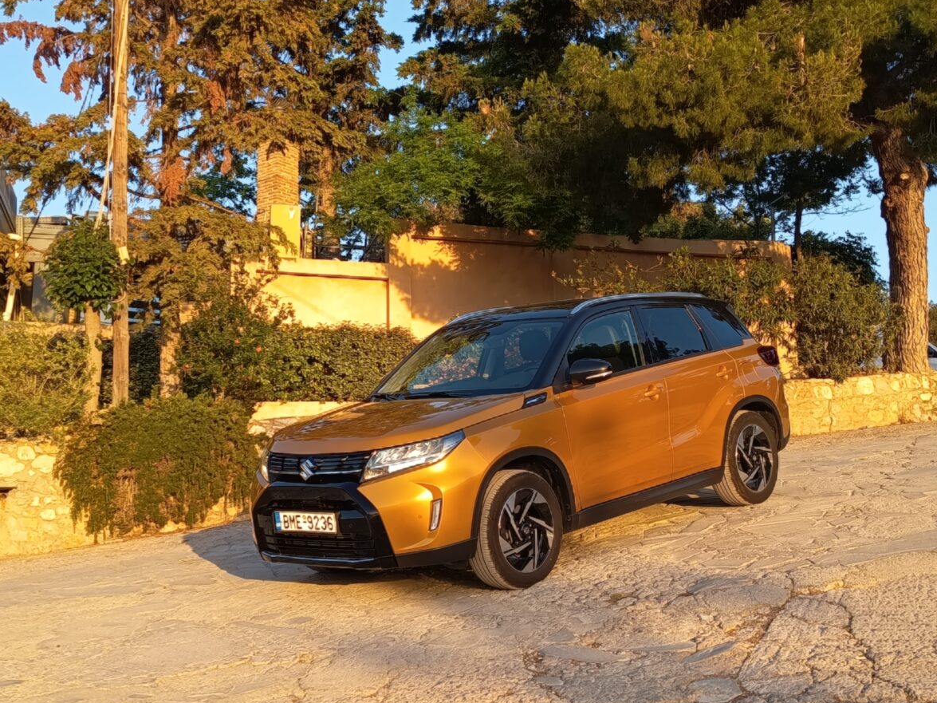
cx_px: 465
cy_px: 350
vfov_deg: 30.3
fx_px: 1299
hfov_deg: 39.7
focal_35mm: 48
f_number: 1.7
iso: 54
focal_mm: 5.24
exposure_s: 1/100
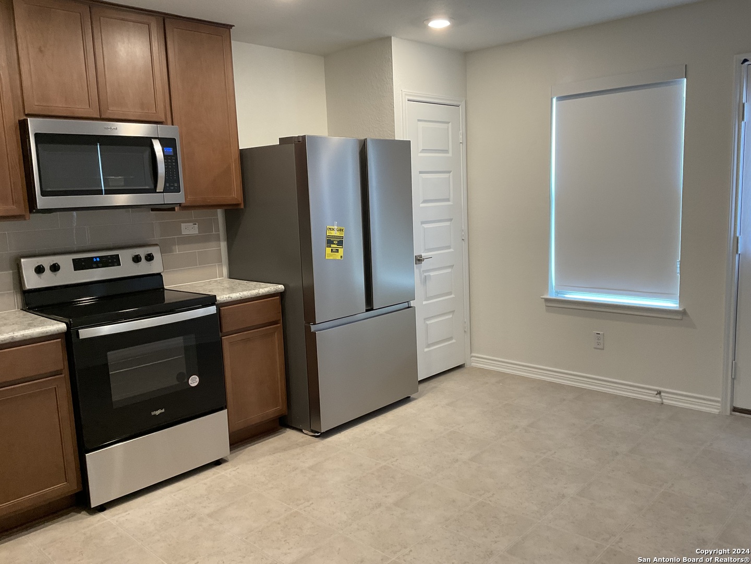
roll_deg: +1.7
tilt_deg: -7.8
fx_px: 629
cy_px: 282
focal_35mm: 29
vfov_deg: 48.2
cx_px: 376
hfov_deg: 61.7
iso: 80
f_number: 1.8
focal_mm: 3
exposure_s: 1/60
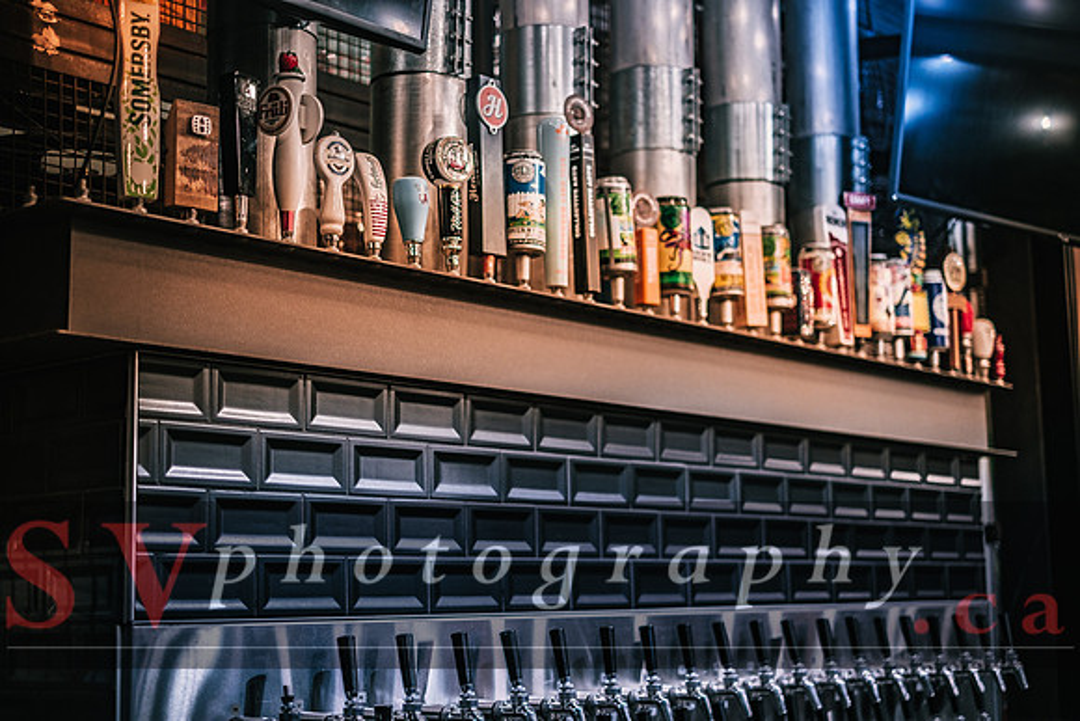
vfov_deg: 25.5
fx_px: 1590
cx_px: 540
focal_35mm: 53
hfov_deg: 37.5
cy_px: 360
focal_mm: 35
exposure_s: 1/50
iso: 160
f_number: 1.4
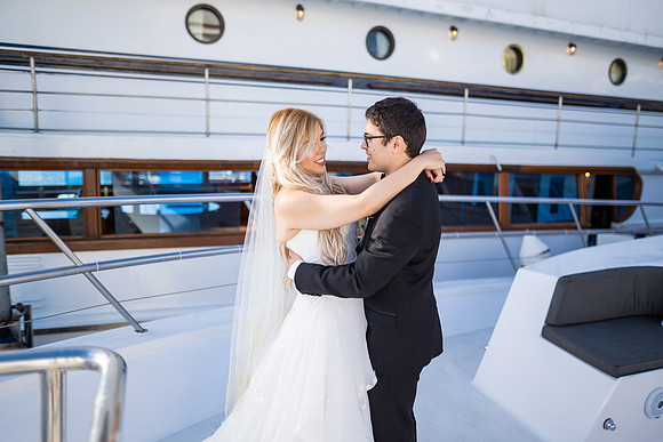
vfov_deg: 51.7
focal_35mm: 25
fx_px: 456
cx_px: 342
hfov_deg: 72.0
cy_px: 214
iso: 160
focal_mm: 24
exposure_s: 1/4000
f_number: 1.4
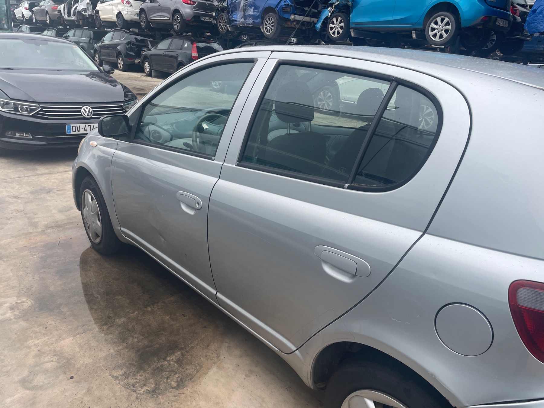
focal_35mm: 26
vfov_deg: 53.1
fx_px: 409
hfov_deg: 67.3
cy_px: 204
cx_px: 272
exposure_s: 1/849
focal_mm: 4.2
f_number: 1.6
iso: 32
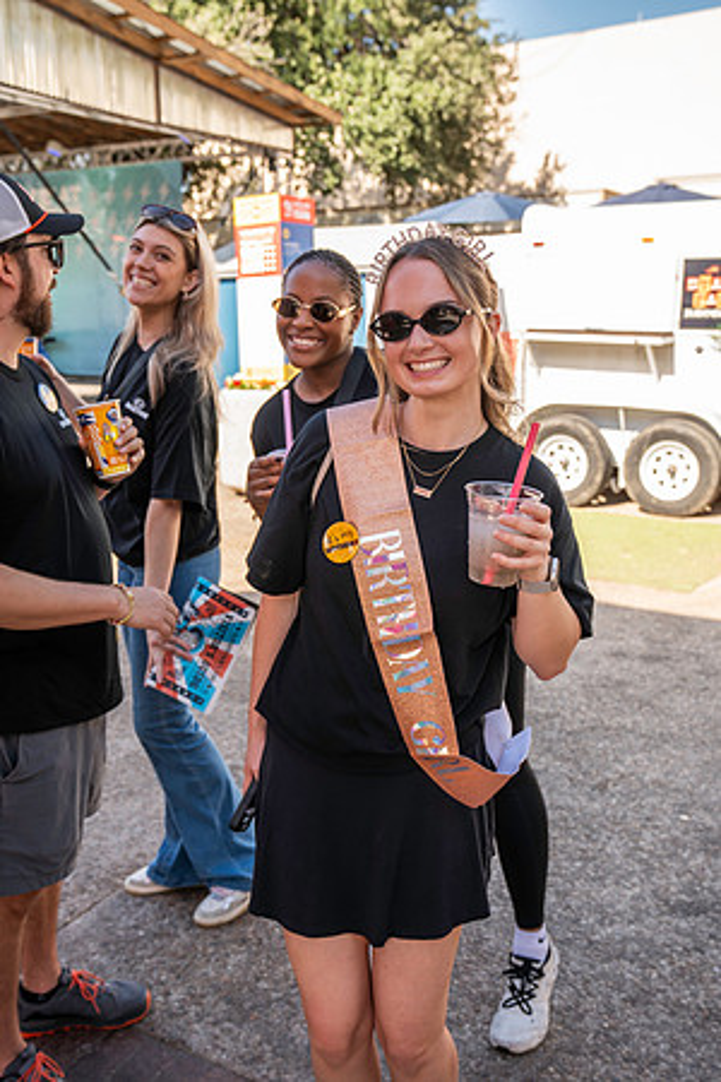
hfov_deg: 38.9
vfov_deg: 55.8
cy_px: 541
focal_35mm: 34
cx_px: 360
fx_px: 1021
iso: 100
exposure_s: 1/200
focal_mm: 34
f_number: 4.5
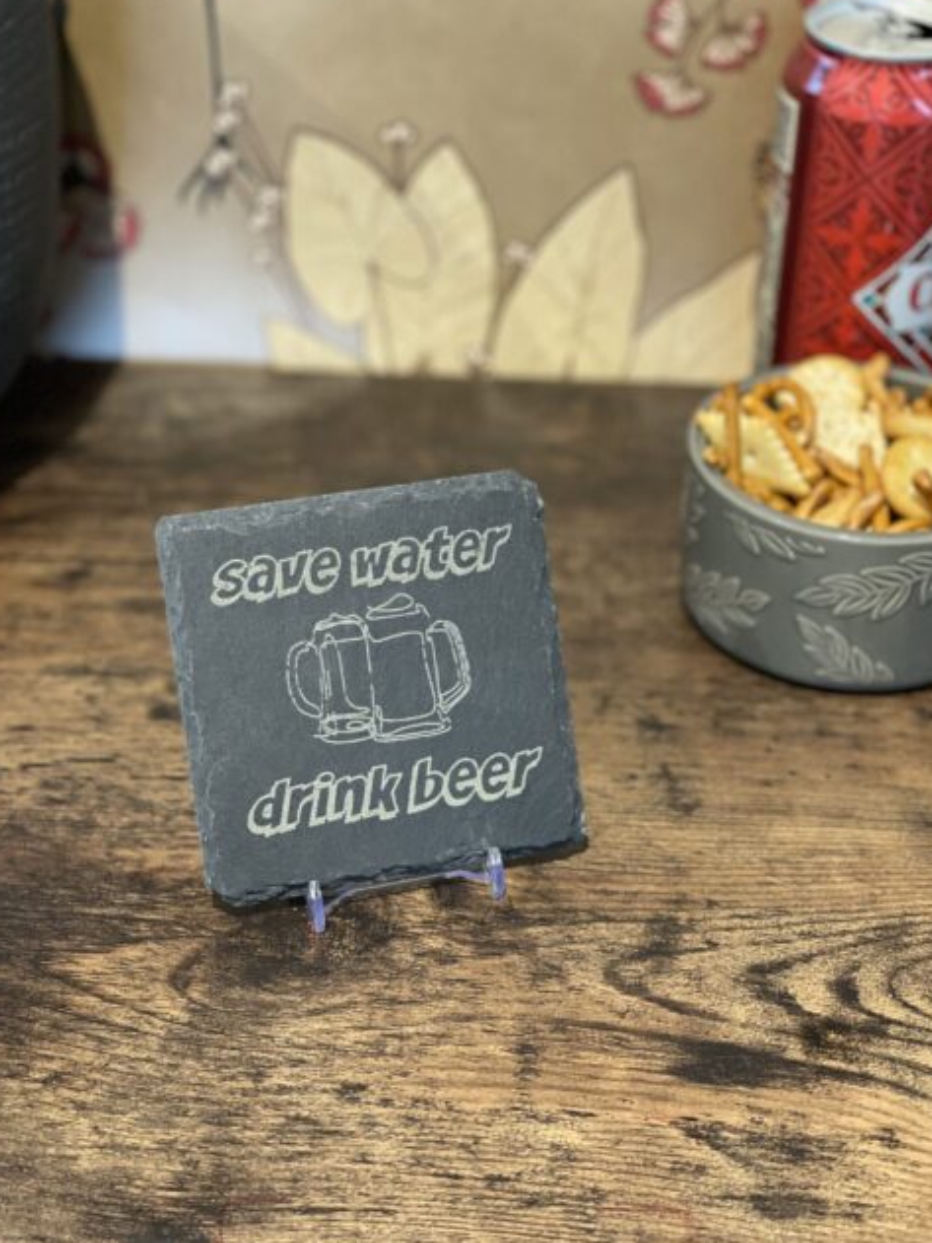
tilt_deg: -36.6
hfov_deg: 26.6
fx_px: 1975
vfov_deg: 34.9
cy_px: 631
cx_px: 469
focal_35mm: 55
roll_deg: +0.0
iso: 320
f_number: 2
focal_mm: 6
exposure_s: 1/33
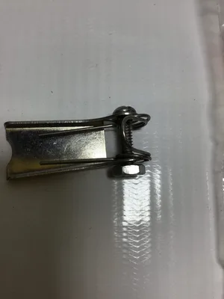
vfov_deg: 58.4
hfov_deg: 45.4
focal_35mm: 31
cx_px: 112
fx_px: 267
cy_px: 150
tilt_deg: -77.2
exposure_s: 1/228
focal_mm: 3.3
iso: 25
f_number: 2.4
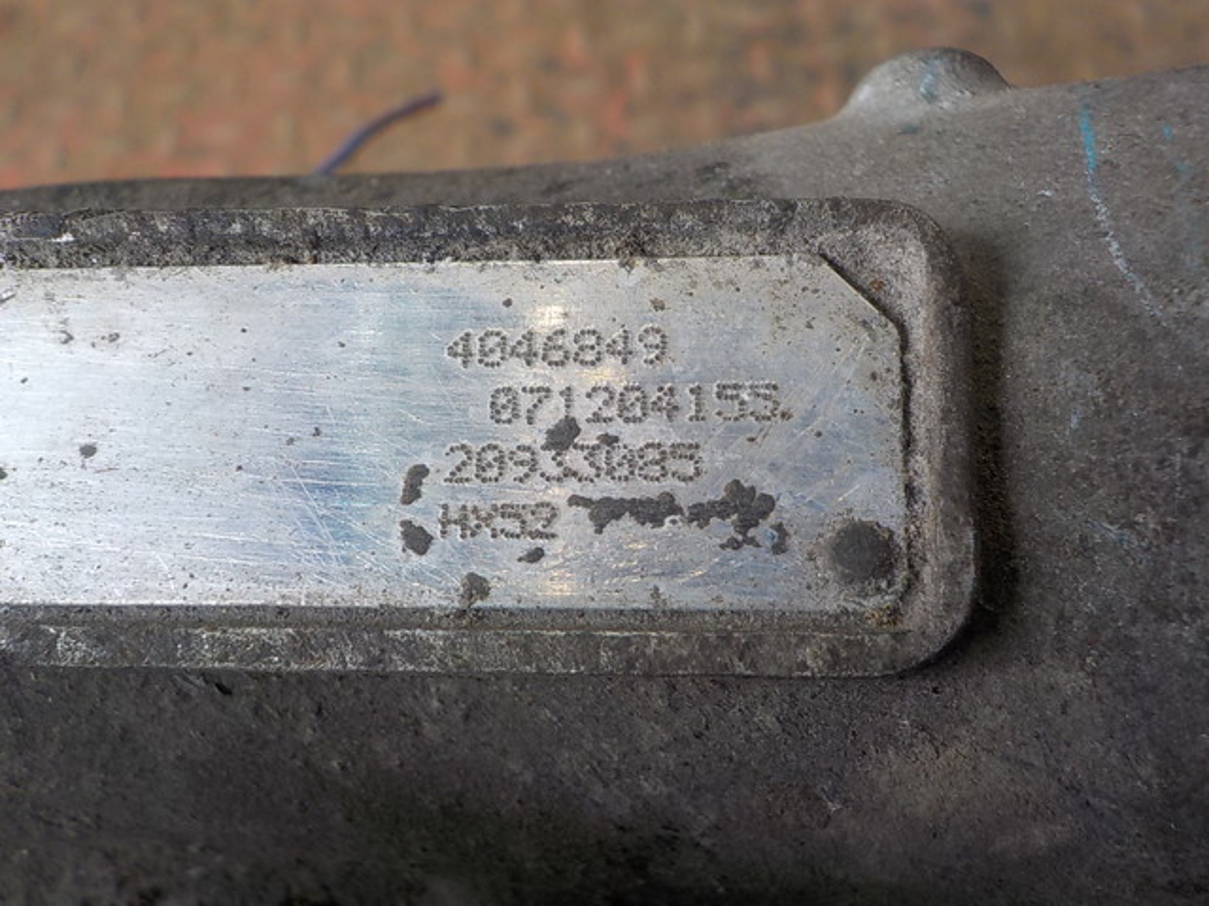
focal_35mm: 30
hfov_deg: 60.0
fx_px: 1048
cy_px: 453
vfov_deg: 46.8
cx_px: 604
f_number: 3.3
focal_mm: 4.1
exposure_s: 1/40
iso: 125
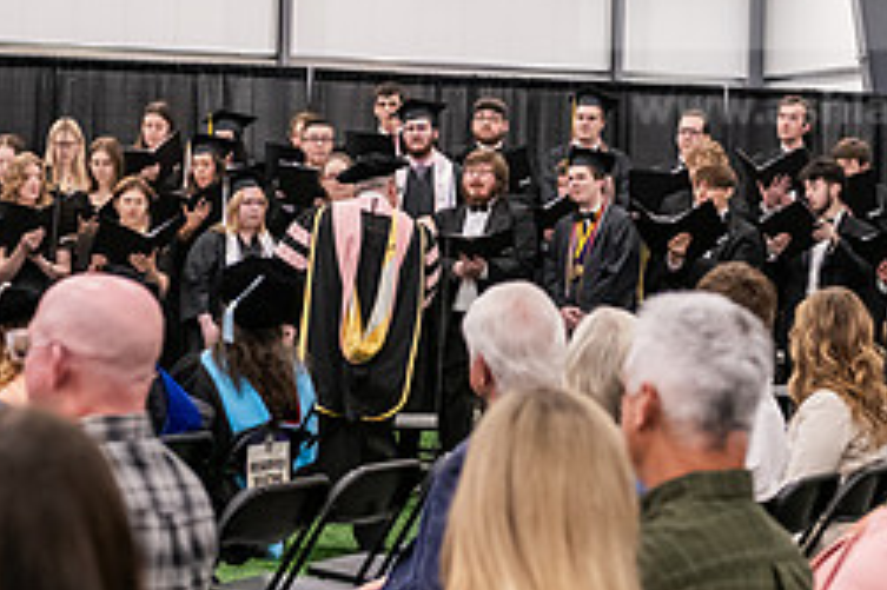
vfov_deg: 13.1
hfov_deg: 19.6
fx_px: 2561
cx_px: 474
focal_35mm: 104
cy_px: 182
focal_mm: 45
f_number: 3.2
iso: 2500
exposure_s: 1/200
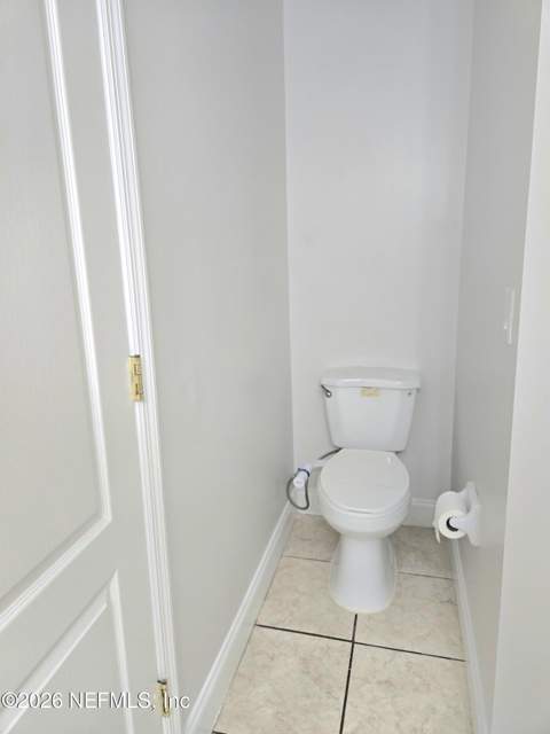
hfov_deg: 58.9
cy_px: 367
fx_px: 487
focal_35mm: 23
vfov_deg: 73.9
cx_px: 275
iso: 500
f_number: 1.8
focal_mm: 5.4
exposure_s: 1/120
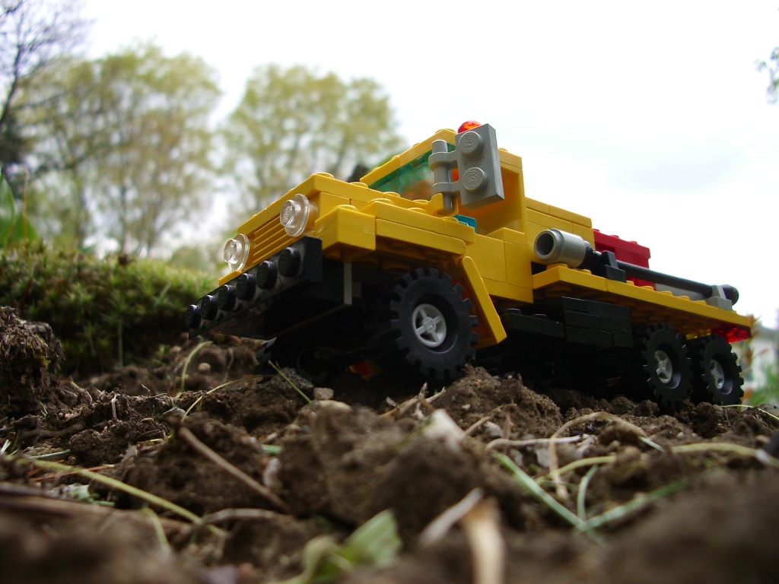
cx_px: 390
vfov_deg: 40.7
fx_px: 788
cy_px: 292
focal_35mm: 35
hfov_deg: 52.6
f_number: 2.6
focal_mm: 5.8
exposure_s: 1/80
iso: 100
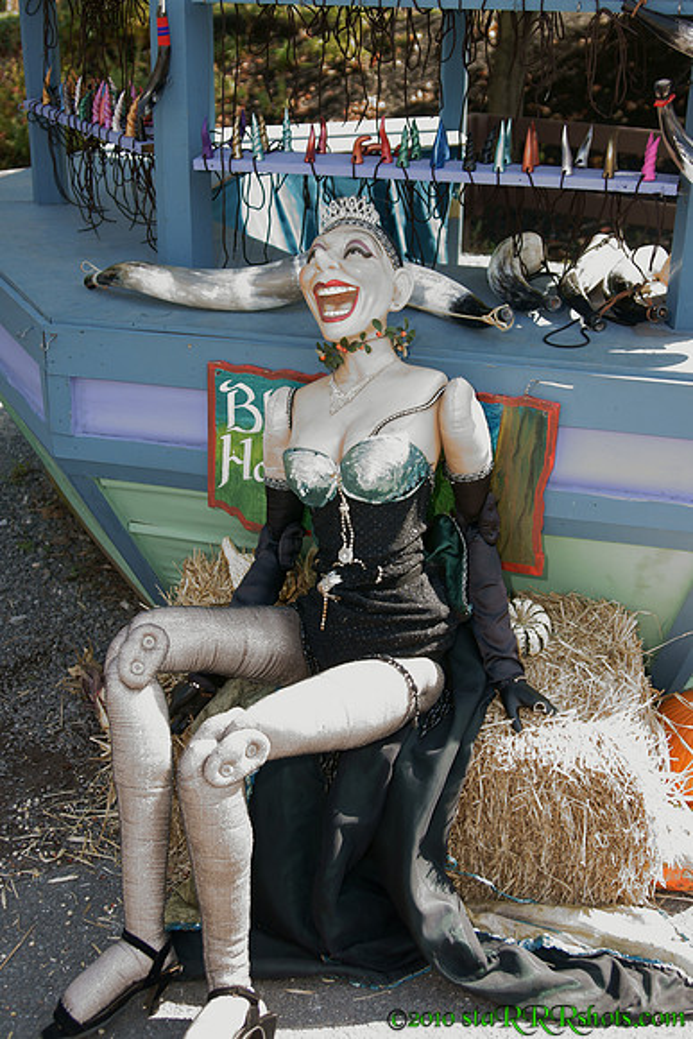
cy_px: 520
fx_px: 1212
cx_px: 346
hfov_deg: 31.9
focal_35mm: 42
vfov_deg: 46.4
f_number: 2.8
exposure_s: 1/200
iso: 100
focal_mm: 28
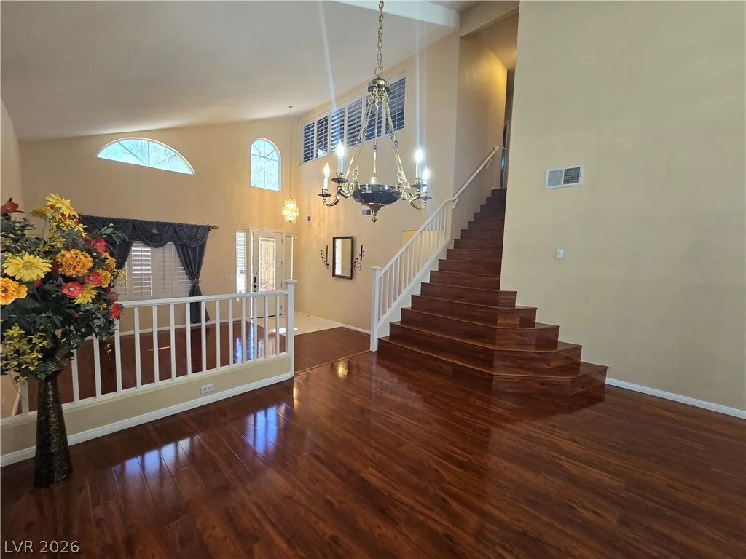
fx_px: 280
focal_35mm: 13
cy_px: 280
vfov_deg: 89.9
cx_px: 373
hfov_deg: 106.2
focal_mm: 2.2
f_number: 2.2
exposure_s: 1/60
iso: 100
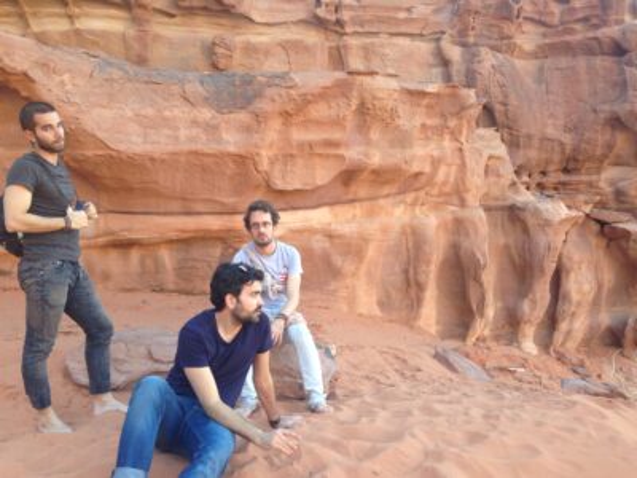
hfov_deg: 55.4
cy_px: 239
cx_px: 318
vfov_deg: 42.9
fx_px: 607
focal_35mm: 33
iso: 64
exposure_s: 1/120
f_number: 2.4
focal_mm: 4.12
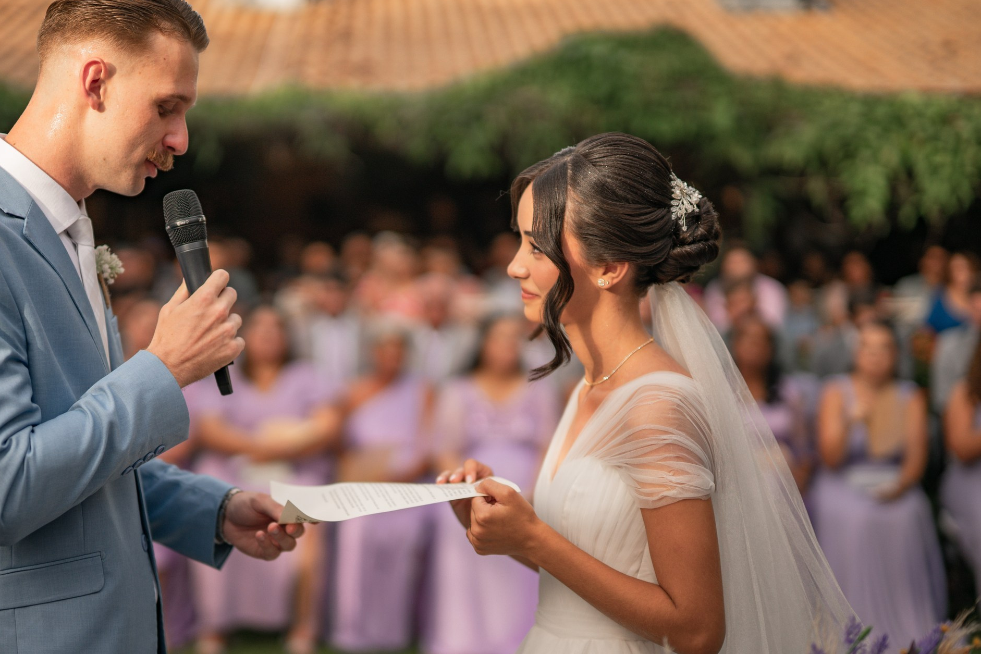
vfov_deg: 20.0
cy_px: 357
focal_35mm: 68
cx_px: 347
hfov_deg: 29.5
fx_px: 1853
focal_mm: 50
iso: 160
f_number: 1.2
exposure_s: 1/6400
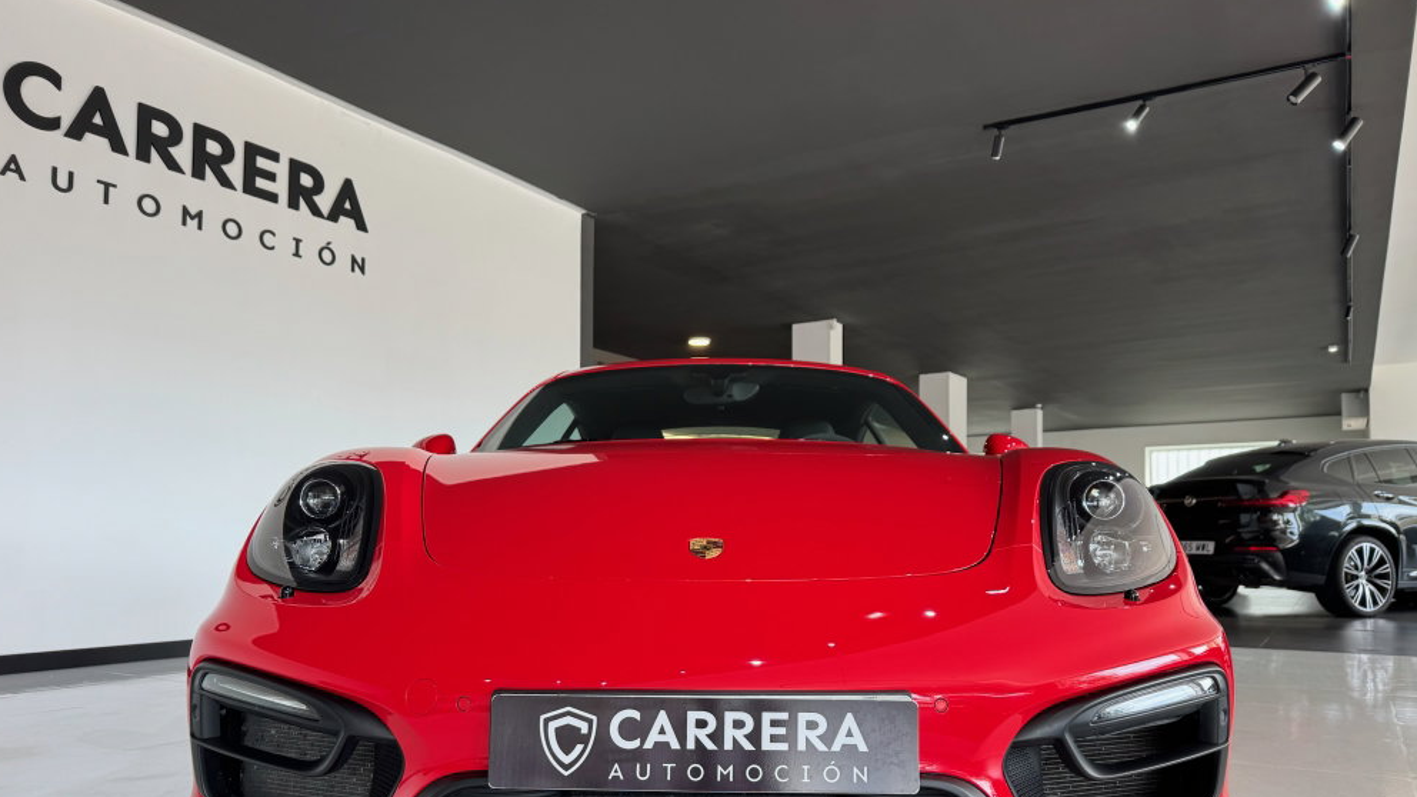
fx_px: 1014
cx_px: 711
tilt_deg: +2.9
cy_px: 484
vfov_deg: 42.7
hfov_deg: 69.9
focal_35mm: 27
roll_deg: +0.5
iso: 80
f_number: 1.78
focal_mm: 6.76
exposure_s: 1/121
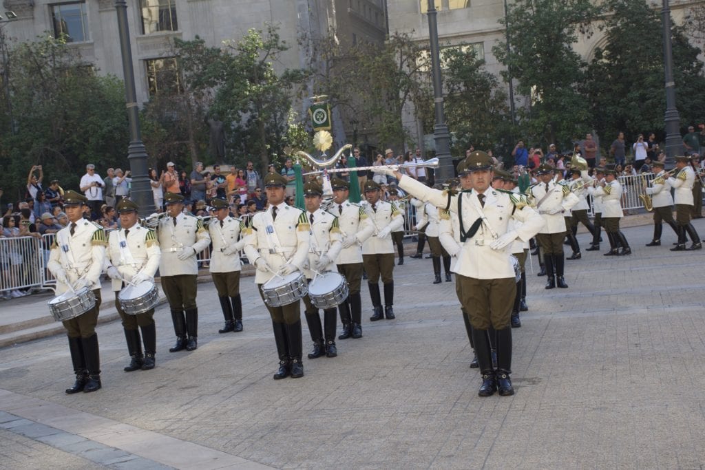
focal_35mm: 60
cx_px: 352
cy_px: 235
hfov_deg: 33.4
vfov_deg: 22.6
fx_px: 1175
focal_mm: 40
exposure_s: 1/250
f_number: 8
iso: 280
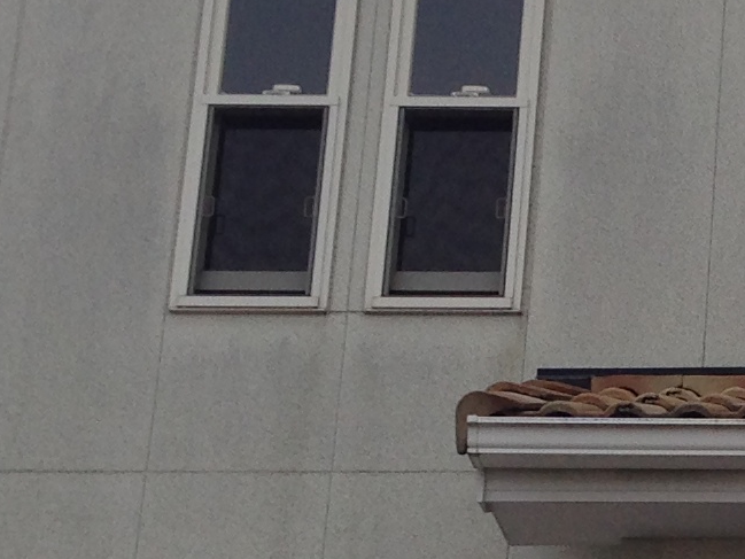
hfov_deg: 11.2
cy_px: 729
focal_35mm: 166
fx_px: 3573
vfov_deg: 8.8
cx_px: 1252
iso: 50
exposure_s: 1/343
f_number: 2.4
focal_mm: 4.12
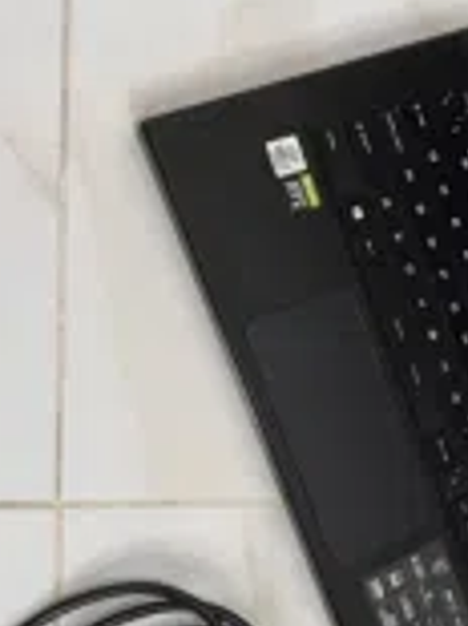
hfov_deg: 21.1
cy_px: 444
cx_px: 476
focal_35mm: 67
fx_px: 1209
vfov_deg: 28.7
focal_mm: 5.7
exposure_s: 1/60
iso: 160
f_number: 1.5
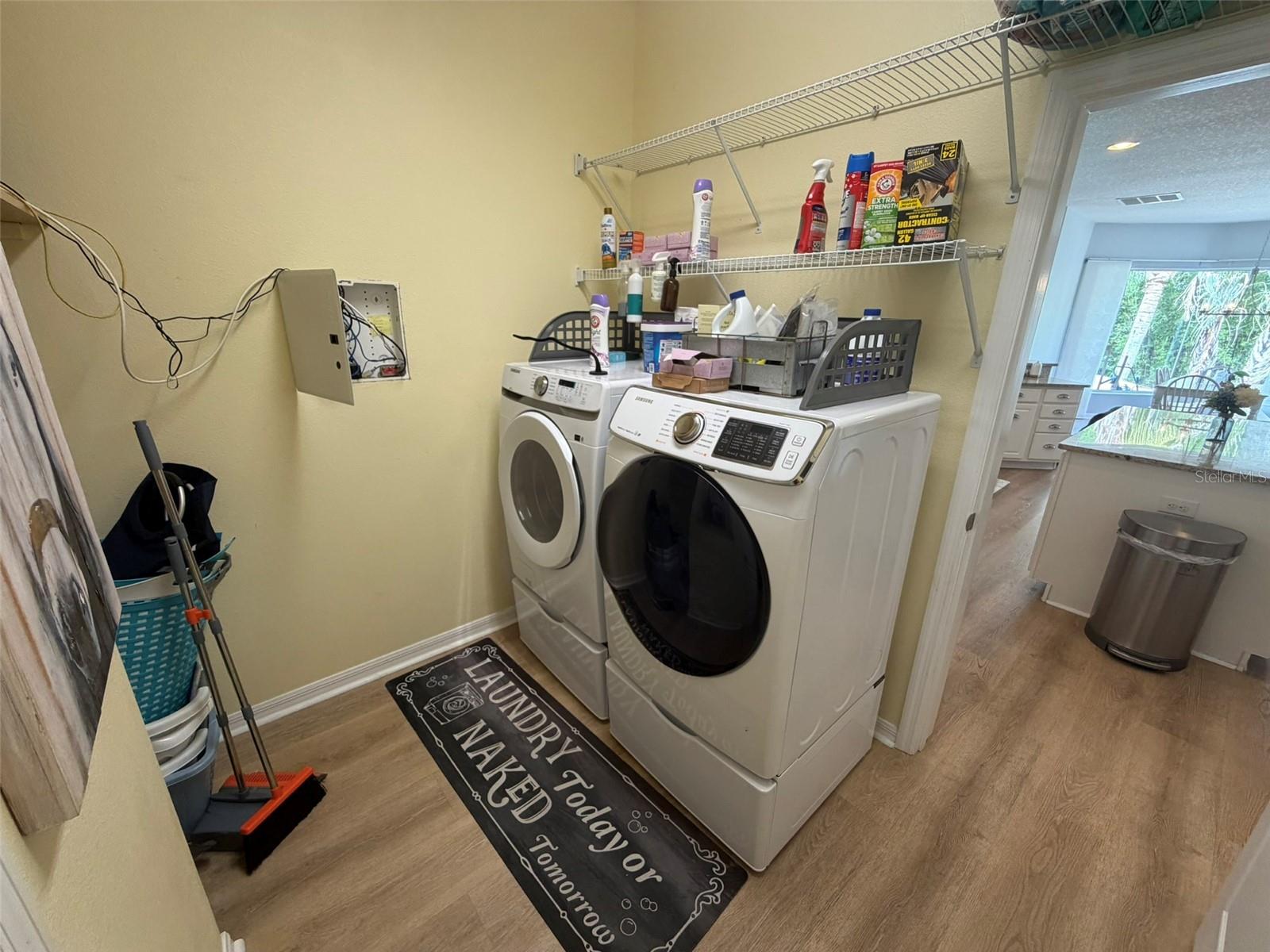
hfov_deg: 102.1
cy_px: 476
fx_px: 514
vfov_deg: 85.7
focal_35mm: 14
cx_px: 635
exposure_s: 1/120
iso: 200
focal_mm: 2.22
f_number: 2.2
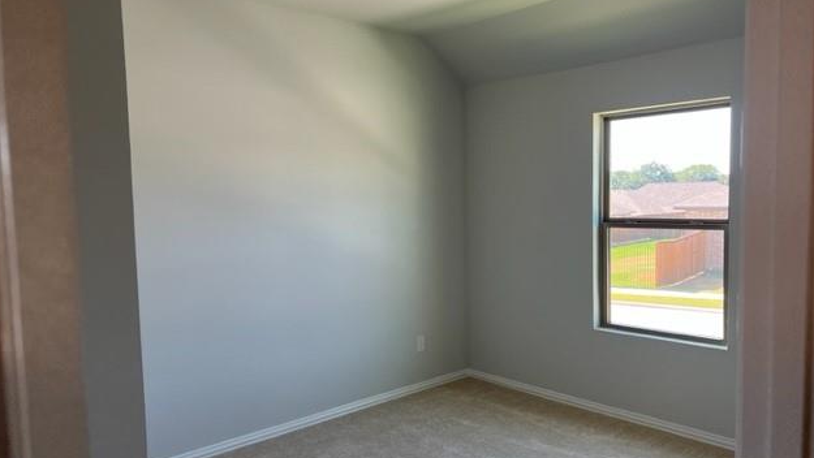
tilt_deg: -4.0
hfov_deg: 66.0
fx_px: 626
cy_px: 237
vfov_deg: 40.2
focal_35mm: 29
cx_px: 401
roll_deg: +1.3
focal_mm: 5.7
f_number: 1.5
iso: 64
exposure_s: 1/122
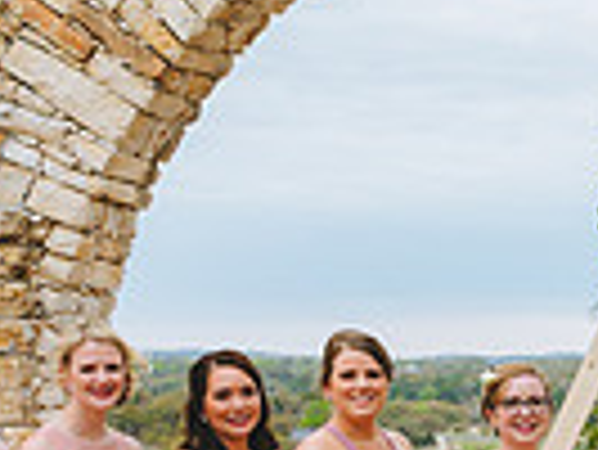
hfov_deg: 17.5
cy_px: 433
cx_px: 781
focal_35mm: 105
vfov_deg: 13.9
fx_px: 1816
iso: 160
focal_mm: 24
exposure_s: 1/160
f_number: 2.8
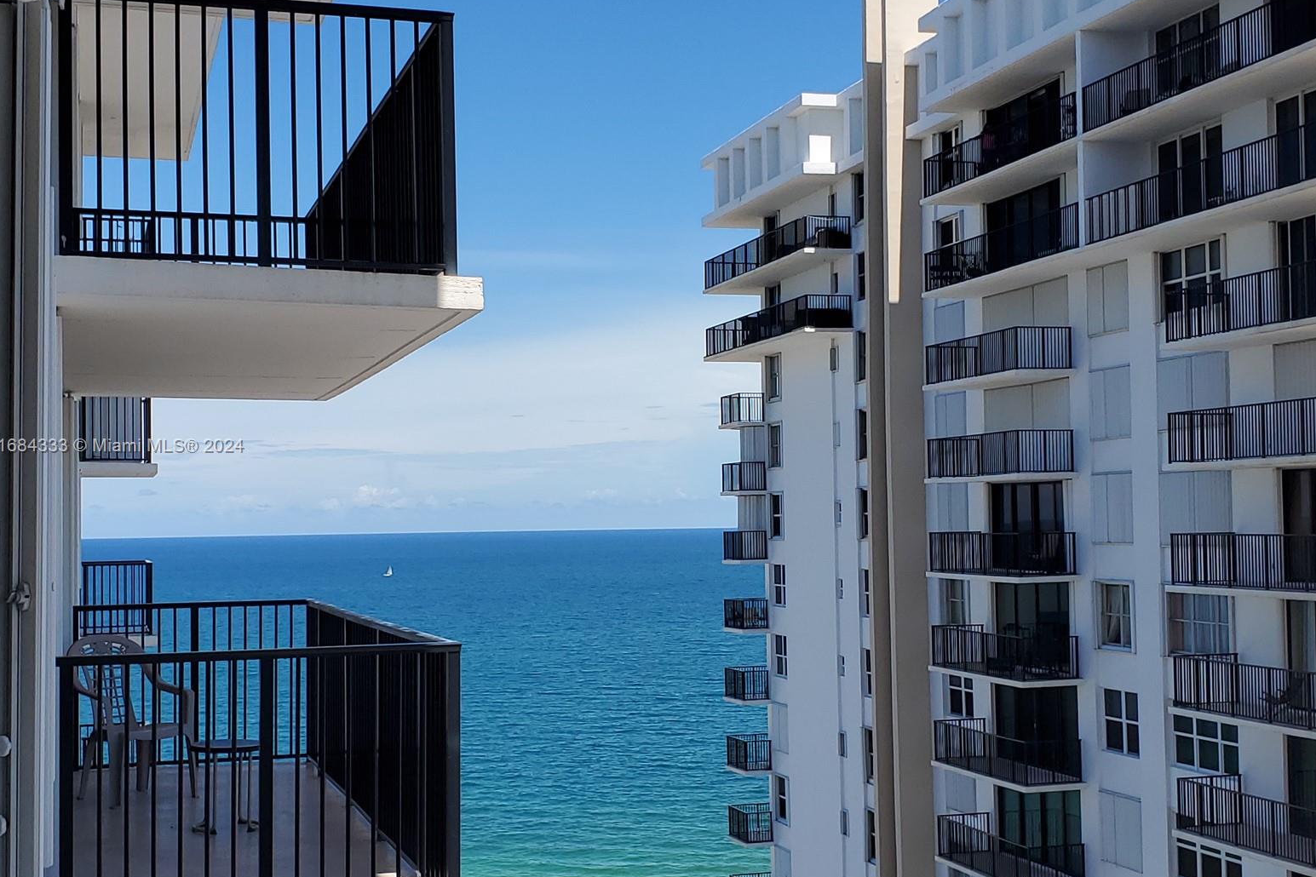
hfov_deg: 65.5
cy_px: 447
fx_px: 1023
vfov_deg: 46.4
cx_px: 652
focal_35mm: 28
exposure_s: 1/1973
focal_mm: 4.3
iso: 50
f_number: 2.4
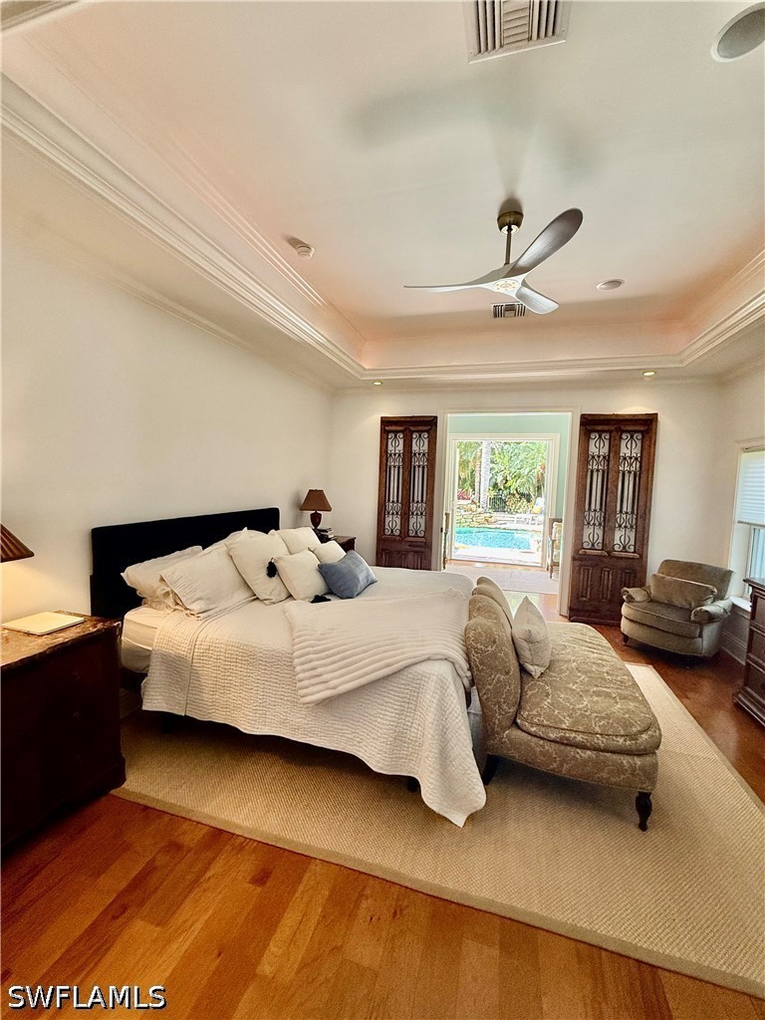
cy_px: 510
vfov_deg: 102.1
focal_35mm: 14
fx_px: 413
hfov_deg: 85.7
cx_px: 382
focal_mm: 2.22
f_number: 2.2
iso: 200
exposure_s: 1/120
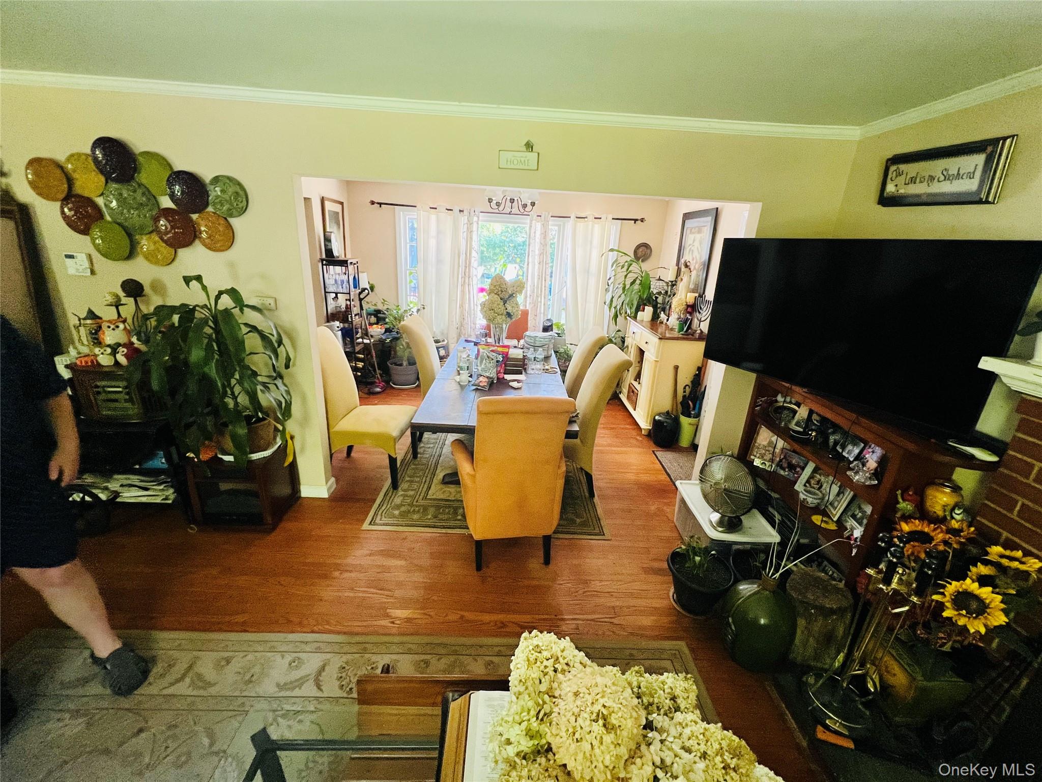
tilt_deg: -19.7
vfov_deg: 89.9
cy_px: 391
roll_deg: -3.4
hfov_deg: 106.2
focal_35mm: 13
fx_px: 391
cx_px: 521
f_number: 1.8
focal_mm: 1.57
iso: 400
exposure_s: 1/60
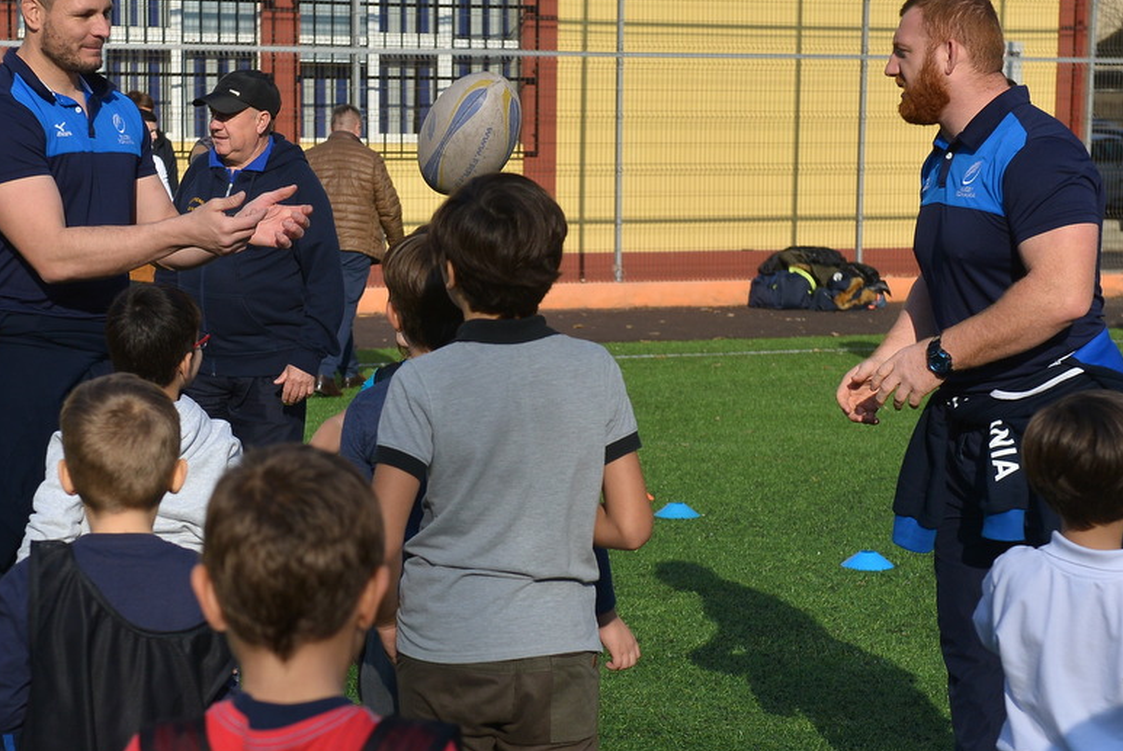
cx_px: 522
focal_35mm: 53
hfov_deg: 37.5
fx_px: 1655
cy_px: 407
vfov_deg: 25.6
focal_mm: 40
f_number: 4
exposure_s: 1/4000
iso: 400
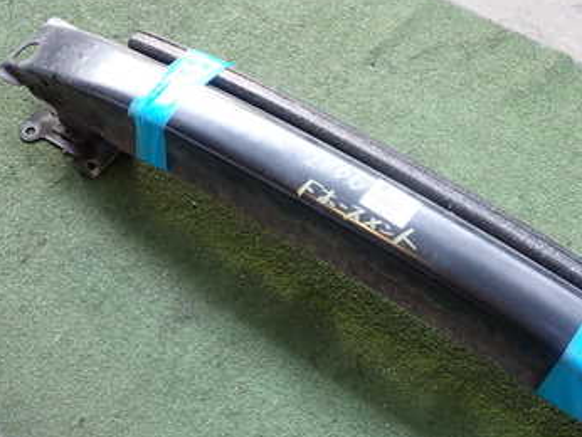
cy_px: 276
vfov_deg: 28.0
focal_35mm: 52
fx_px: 875
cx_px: 417
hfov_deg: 36.2
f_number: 2.3
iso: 200
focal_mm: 5.4
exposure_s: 1/100
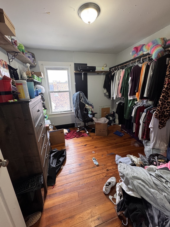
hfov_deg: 85.7
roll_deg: +2.5
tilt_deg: -15.2
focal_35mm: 14
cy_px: 114
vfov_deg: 102.1
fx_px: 92
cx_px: 85
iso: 200
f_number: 2.2
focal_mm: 2.22
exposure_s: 1/60
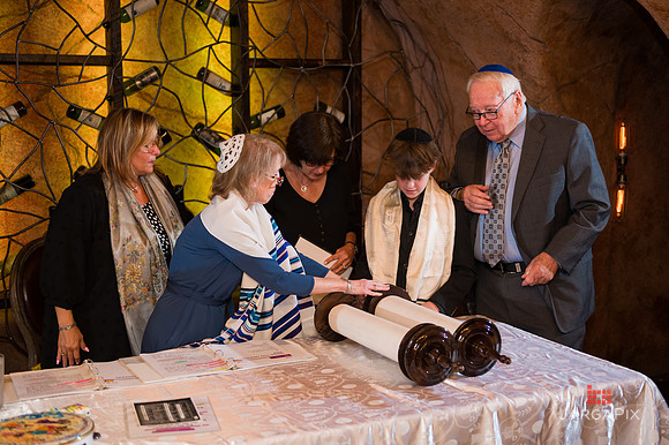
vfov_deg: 27.0
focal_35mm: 50
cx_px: 347
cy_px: 219
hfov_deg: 39.7
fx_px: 927
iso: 1250
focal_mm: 48
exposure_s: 1/200
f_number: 3.2
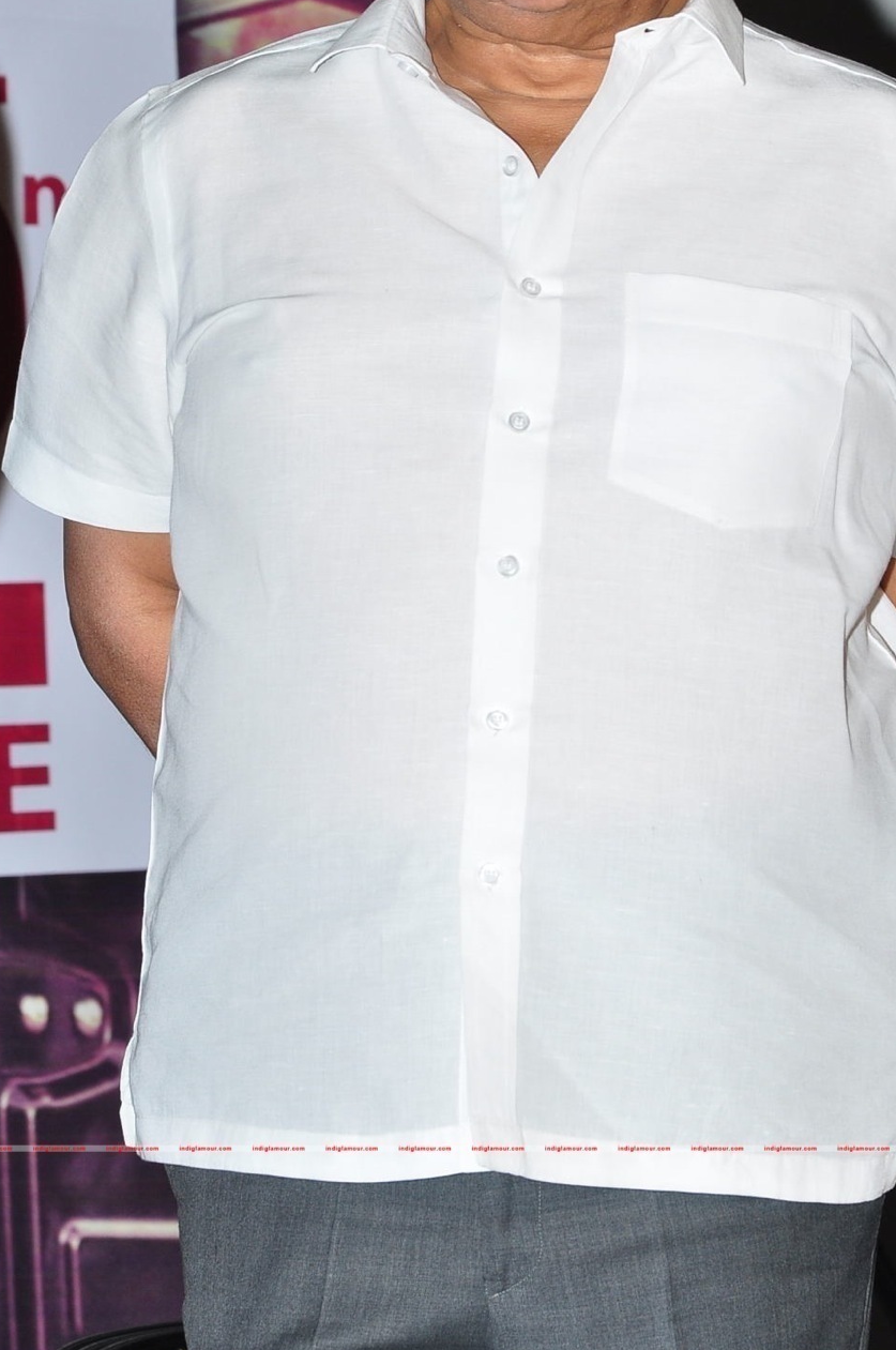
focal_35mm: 226
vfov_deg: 9.1
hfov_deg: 6.1
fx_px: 8452
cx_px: 571
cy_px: 444
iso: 500
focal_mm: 105
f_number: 9
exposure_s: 1/125
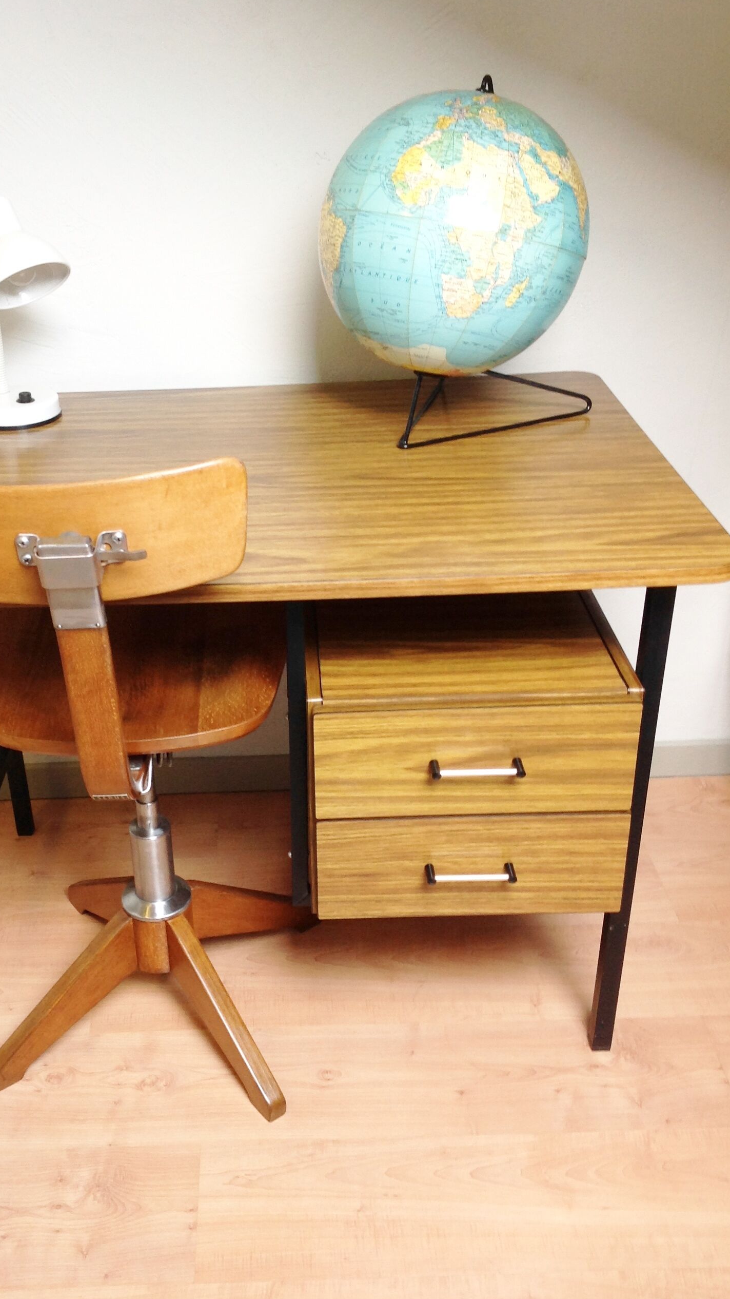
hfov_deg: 30.3
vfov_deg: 51.6
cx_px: 263
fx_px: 1343
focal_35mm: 39
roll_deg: +3.7
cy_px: 661
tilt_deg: -27.2
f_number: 2.4
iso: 64
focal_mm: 4.28
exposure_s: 1/15
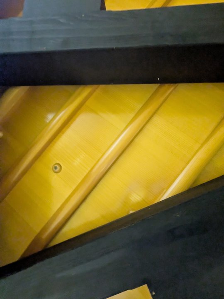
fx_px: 181
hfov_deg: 63.4
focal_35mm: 21
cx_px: 112
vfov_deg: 79.0
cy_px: 150
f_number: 2.2
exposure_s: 1/16.7
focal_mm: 2.74
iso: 1668
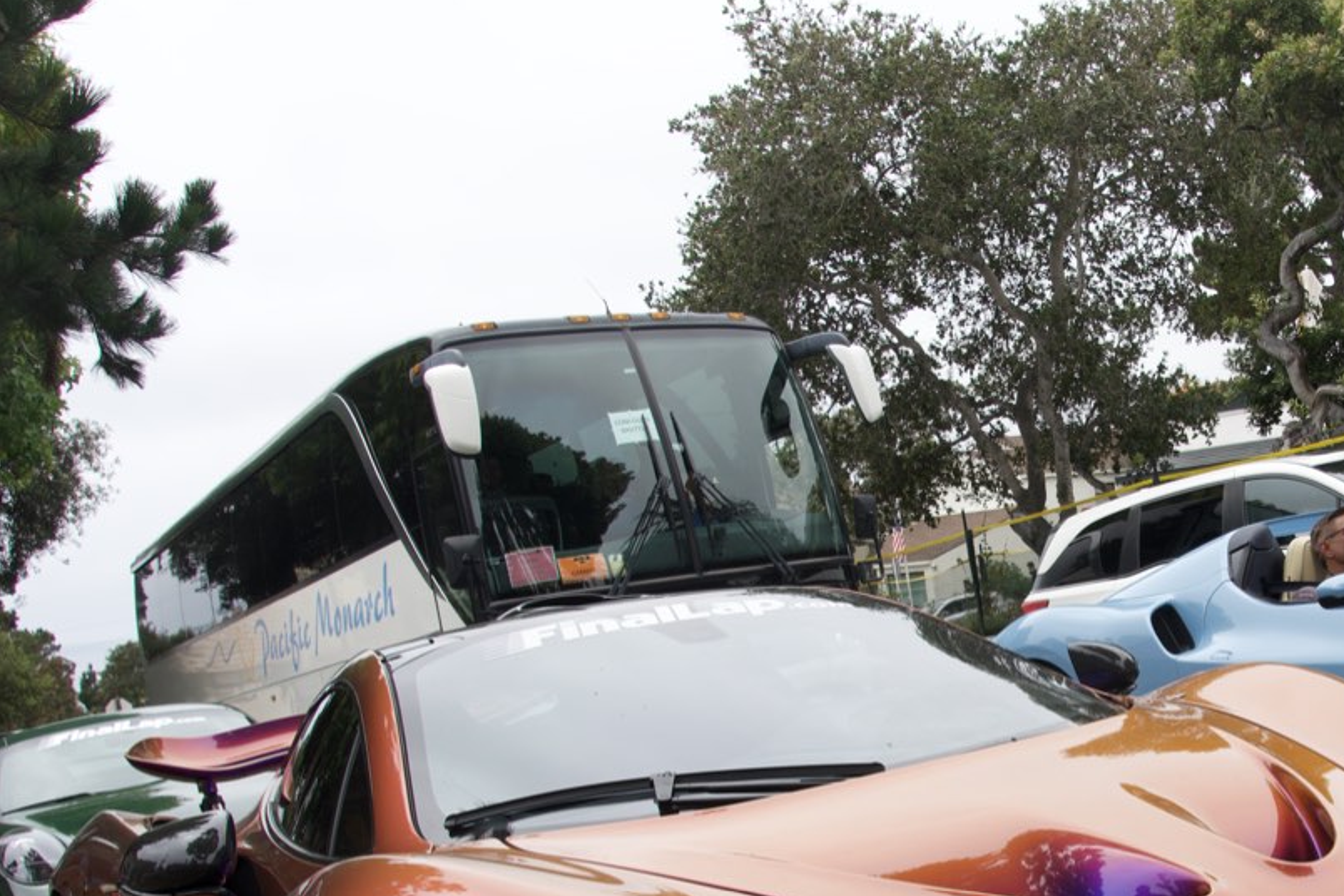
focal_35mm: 47
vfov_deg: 27.9
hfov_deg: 39.6
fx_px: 1755
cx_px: 1142
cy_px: 745
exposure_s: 1/160
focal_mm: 18
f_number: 6.3
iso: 100
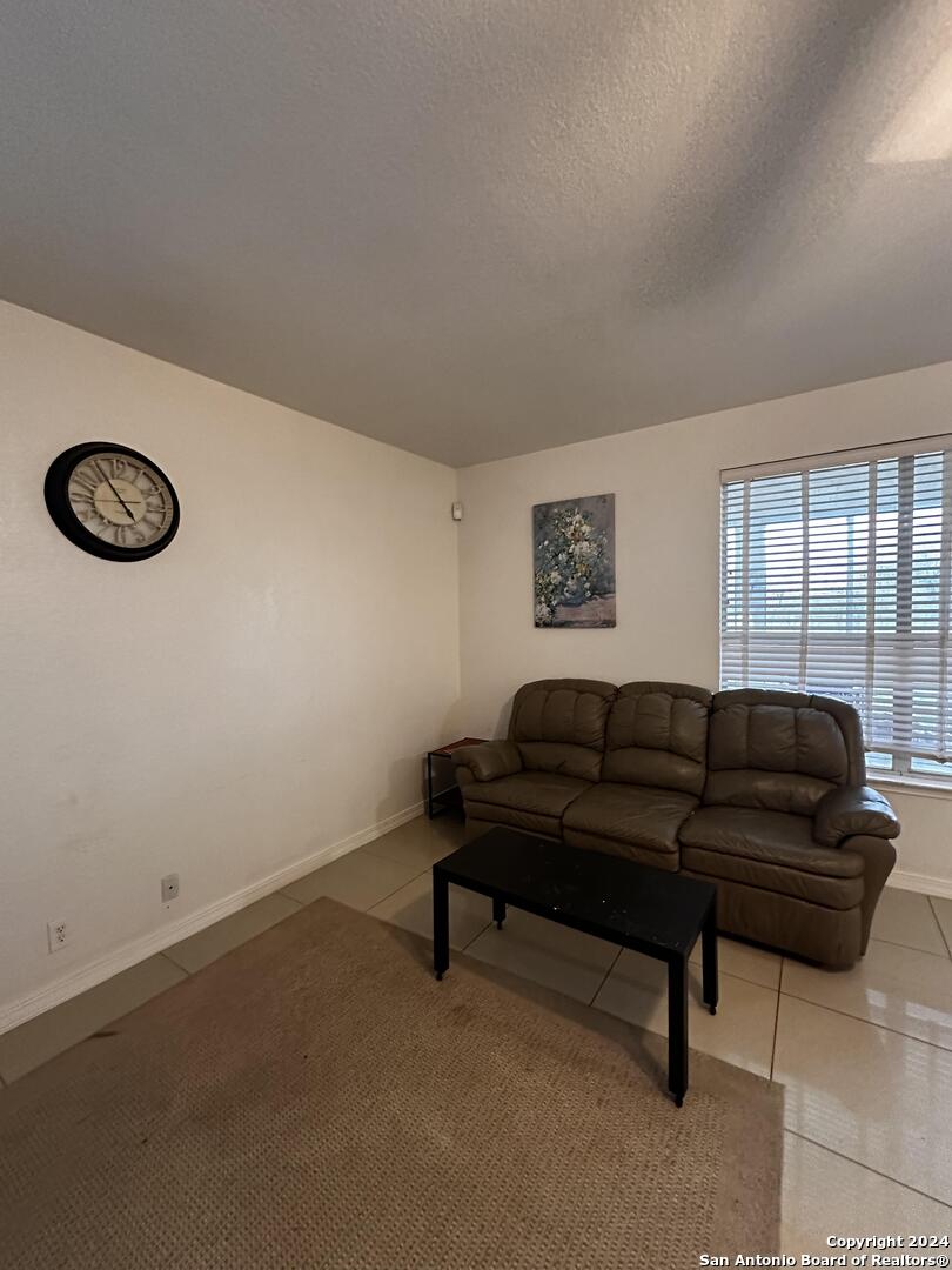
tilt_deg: -1.9
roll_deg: +1.5
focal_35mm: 14
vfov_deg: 102.1
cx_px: 476
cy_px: 635
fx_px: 513
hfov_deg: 85.7
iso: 800
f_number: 2.2
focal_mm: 2.22
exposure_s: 1/60
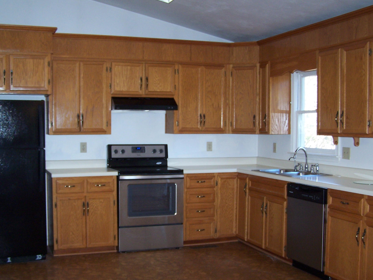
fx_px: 517
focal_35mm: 48
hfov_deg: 39.7
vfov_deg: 30.2
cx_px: 186
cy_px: 153
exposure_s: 1/60
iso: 140
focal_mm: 6.7
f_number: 2.8
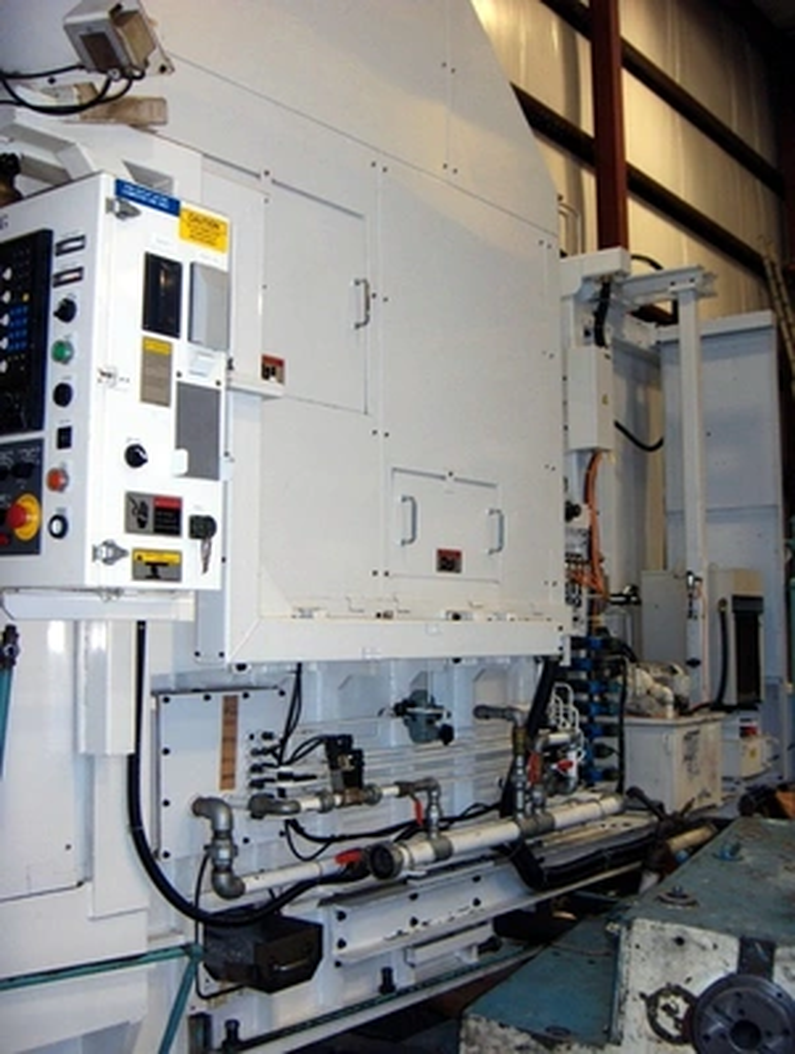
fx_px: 1190
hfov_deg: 36.9
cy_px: 527
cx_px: 398
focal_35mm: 39
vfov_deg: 47.8
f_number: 2.8
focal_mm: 8
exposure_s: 1/60
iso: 100
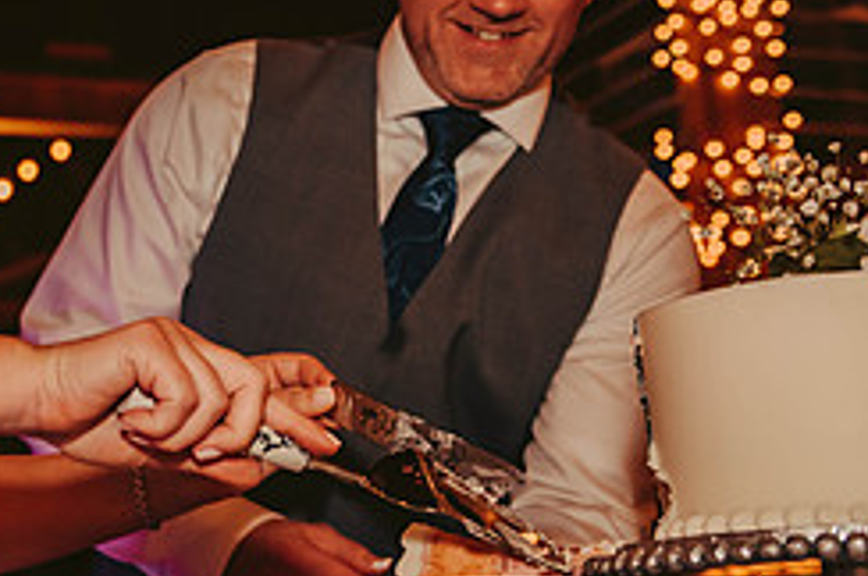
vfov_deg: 16.8
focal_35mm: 81
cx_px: 295
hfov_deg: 25.0
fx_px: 1950
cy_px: 208
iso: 1600
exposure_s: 1/125
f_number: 2.8
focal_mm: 34
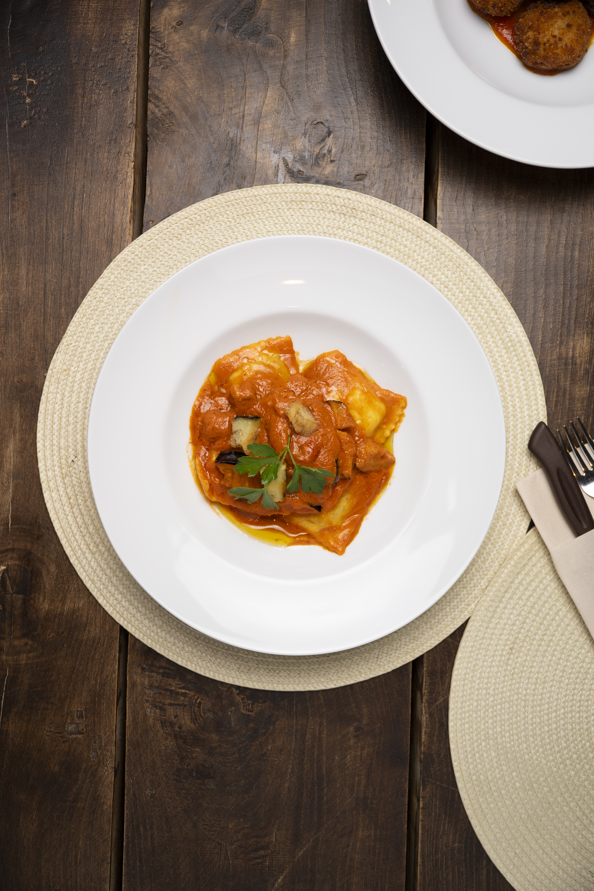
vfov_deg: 54.4
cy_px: 446
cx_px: 297
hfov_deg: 37.9
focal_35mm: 35
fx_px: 866
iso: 200
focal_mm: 35
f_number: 2.8
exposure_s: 1/160
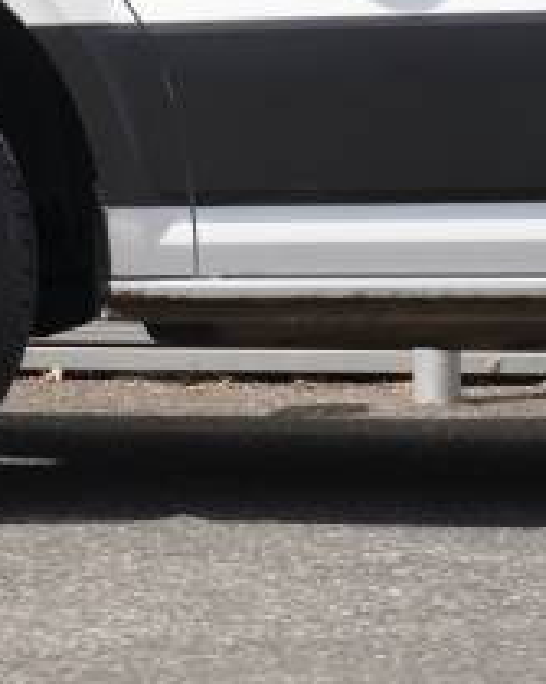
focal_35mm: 138
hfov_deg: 10.8
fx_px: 2790
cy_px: 46
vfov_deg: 13.8
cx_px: -232
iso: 100
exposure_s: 1/200
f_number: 5.6
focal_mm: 32
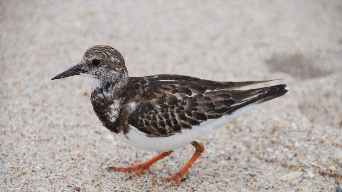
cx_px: 171
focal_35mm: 316
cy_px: 114
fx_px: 2865
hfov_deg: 6.8
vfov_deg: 3.8
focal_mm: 200
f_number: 5.6
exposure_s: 1/500
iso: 320
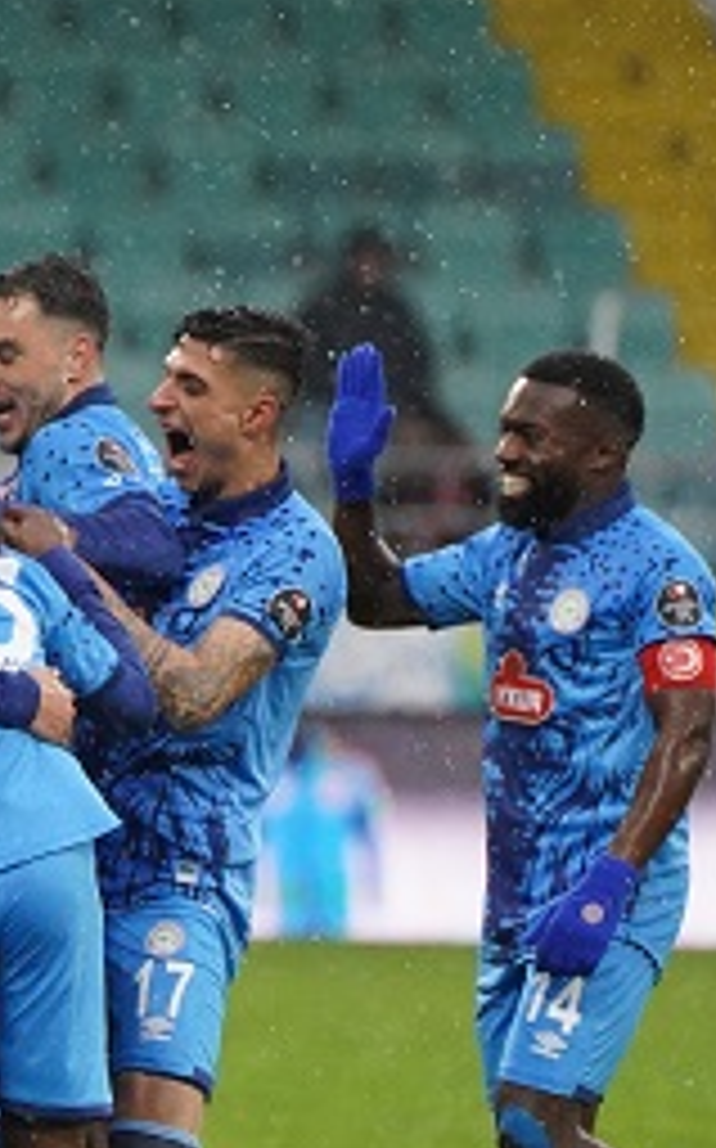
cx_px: 23
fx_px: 30023
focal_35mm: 960
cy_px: 590
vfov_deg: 2.2
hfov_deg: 1.4
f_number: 5.6
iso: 8000
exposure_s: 1/2000
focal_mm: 400
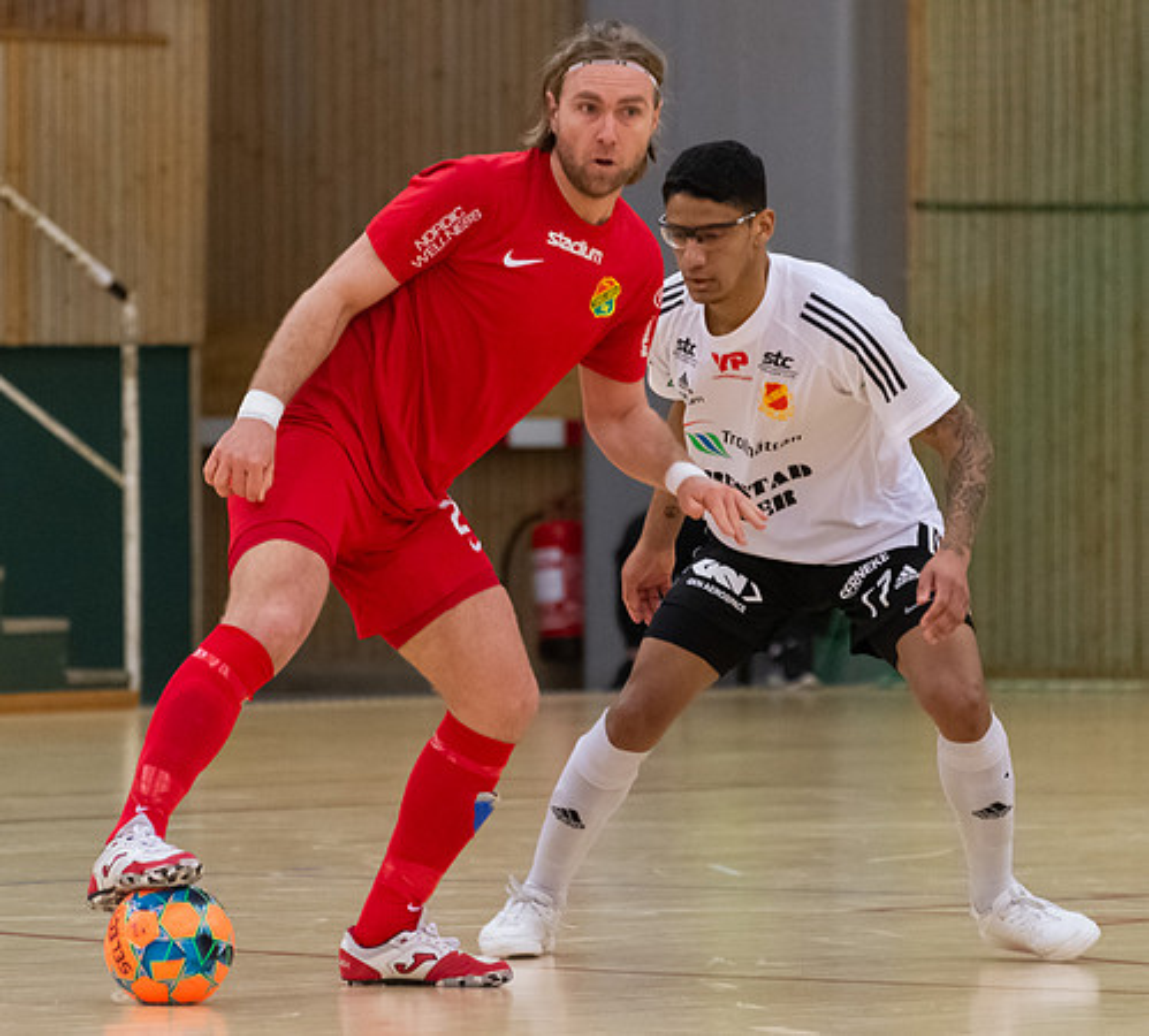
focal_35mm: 372
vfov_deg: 4.5
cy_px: 428
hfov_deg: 5.0
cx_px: 402
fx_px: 13287
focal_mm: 220
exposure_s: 1/640
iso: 5000
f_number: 5.3
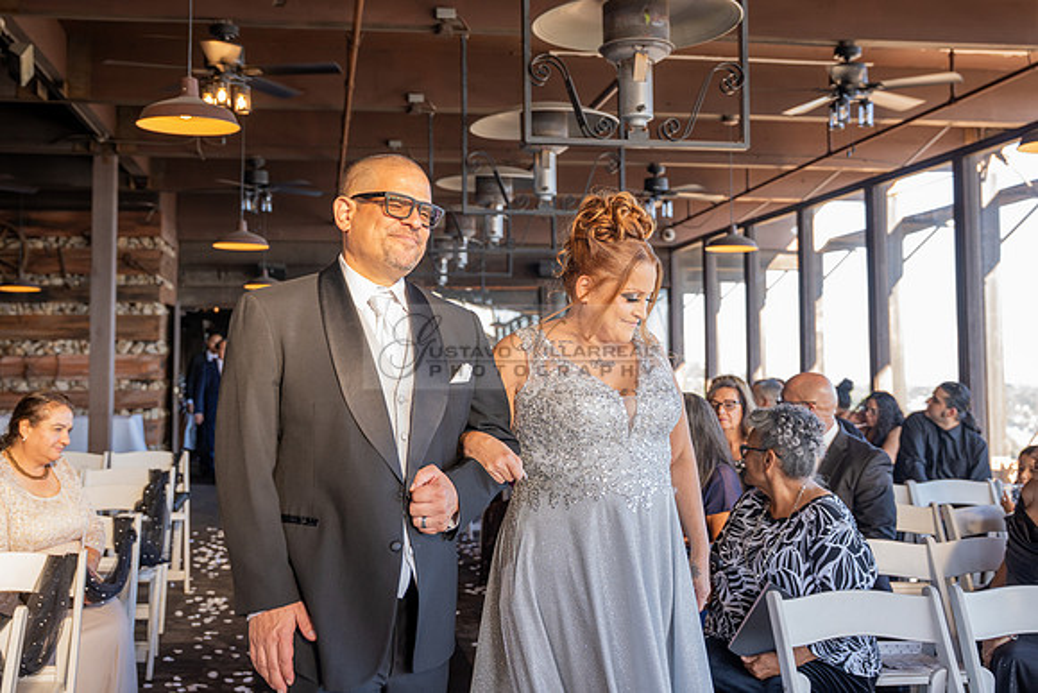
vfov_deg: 30.9
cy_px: 298
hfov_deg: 45.1
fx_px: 1250
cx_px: 519
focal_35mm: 43
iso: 320
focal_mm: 38
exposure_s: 1/100
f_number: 3.5
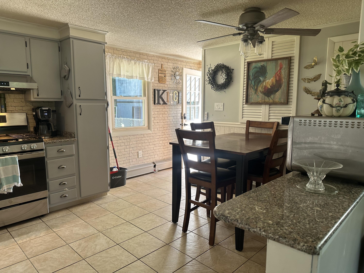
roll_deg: -0.9
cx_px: 182
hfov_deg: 71.6
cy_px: 136
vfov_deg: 56.8
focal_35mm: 24
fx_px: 252
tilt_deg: -7.2
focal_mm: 6.86
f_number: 1.78
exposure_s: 1/121
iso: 80
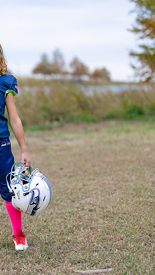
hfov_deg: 15.0
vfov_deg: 26.8
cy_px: 138
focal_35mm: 79
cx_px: -3
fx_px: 577
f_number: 1.2
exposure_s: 1/1000
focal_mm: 50
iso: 100
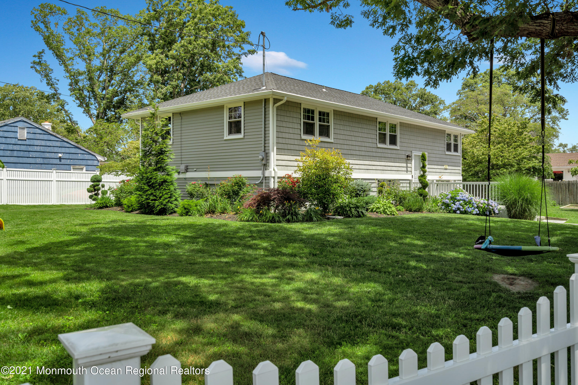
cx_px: 289
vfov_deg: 42.3
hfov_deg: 60.3
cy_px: 192
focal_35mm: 31
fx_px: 498
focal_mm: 31
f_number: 8
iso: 100
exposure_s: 1/100
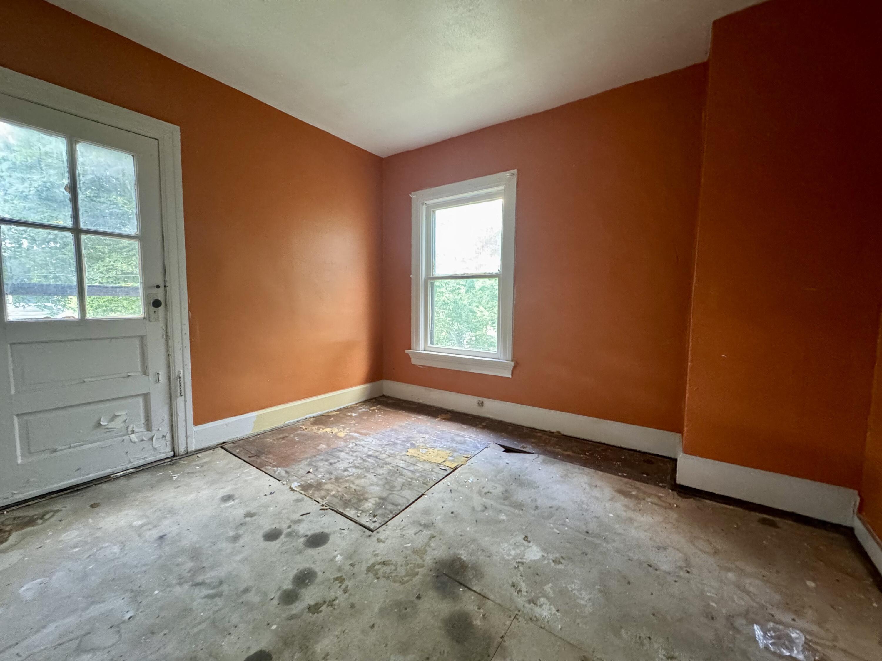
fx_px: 357
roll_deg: +0.2
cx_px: 441
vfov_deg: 85.7
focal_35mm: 14
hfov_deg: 102.1
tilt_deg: -6.5
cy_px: 330
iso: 800
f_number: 2.2
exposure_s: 1/60
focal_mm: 2.22
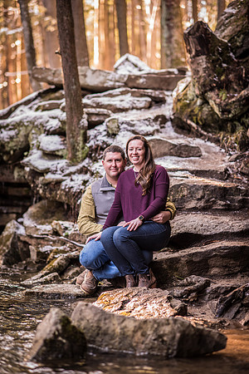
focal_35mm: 85
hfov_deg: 16.1
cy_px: 187
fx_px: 882
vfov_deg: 23.9
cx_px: 124
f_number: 2
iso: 800
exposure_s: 1/125
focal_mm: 85
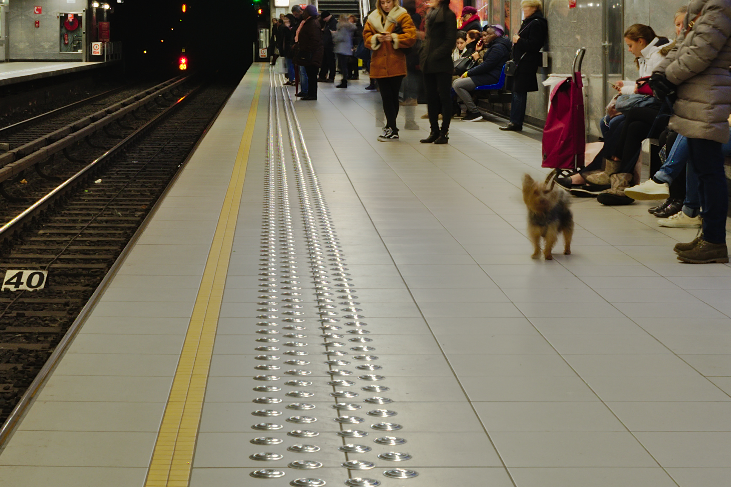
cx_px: 231
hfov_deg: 24.3
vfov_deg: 16.2
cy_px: 48
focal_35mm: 83
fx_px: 1685
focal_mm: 19.6
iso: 200
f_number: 10
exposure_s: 1
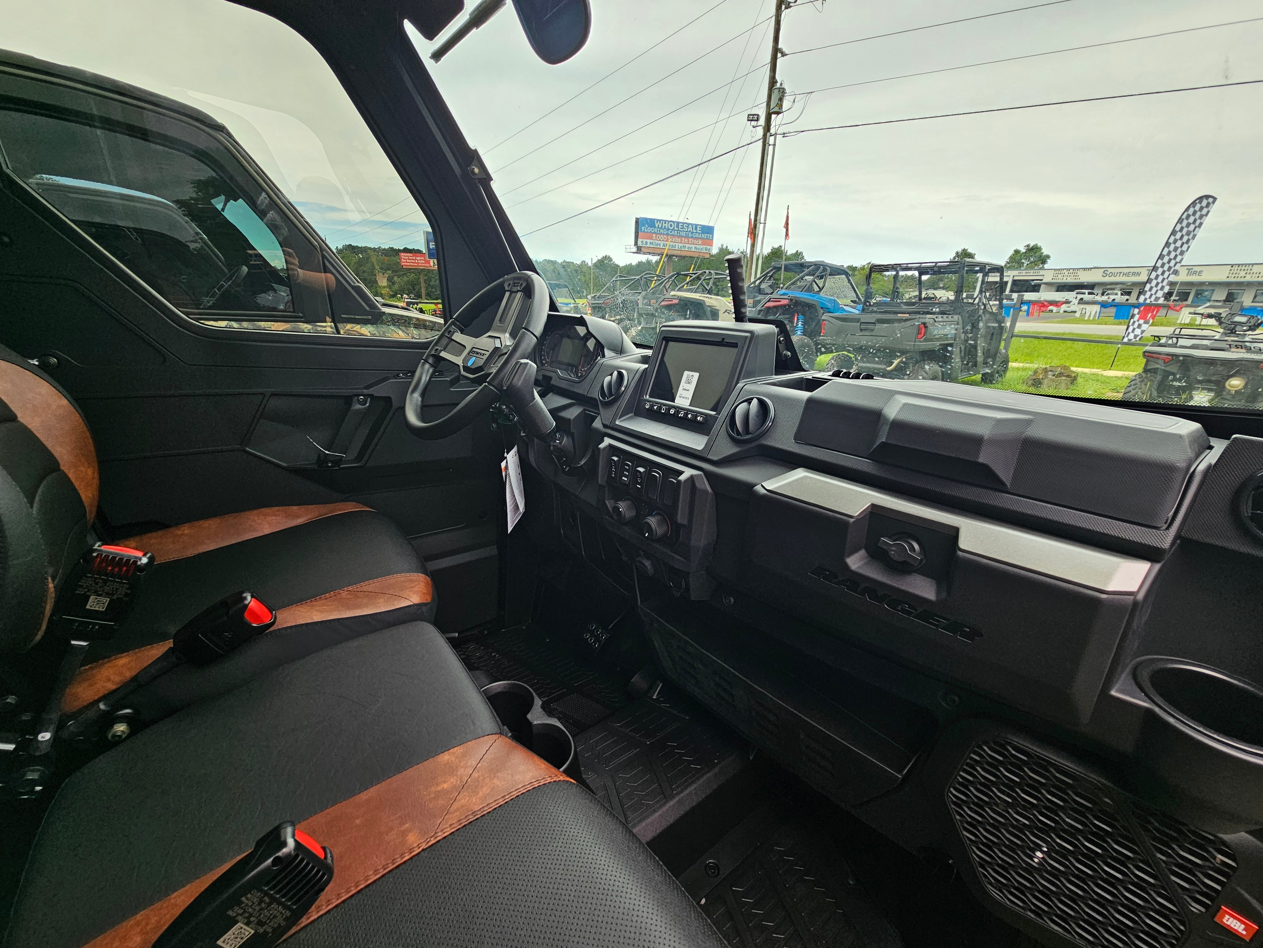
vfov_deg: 89.9
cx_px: 632
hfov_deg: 106.2
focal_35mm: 13
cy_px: 474
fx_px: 474
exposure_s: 1/263
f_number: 2.2
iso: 50
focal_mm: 2.2
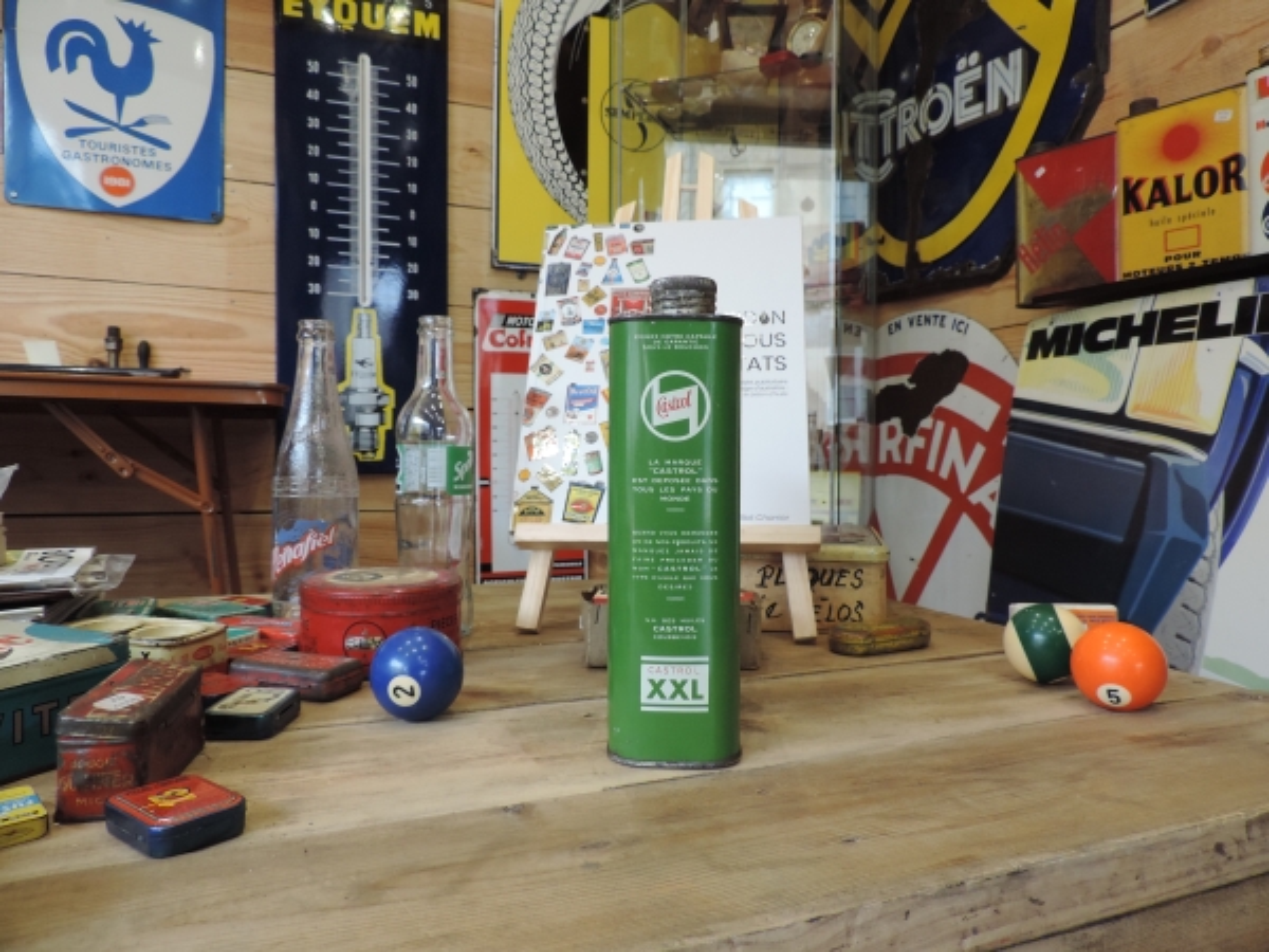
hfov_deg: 71.6
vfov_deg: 56.8
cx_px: 634
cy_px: 476
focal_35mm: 24
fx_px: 880
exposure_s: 1/30
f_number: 3
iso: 250
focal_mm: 4.3
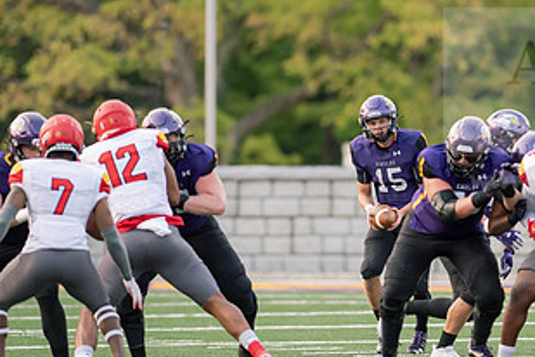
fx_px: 8366
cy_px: 217
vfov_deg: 2.4
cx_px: 391
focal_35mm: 563
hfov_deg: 3.7
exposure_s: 1/1000
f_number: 3.2
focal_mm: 300
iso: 1250
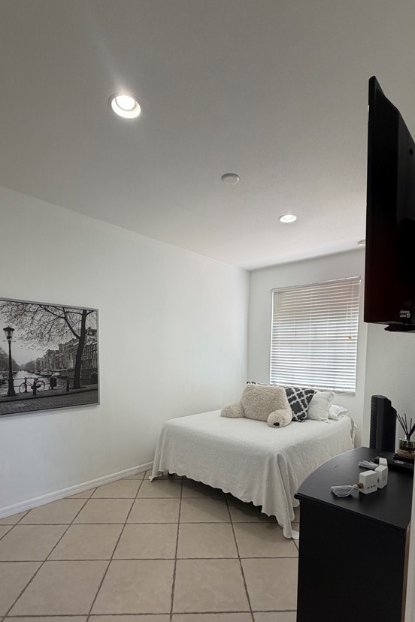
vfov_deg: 88.7
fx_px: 311
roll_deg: -2.9
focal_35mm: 18
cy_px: 379
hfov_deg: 67.4
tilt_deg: -0.6
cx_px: 208
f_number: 2.2
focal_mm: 2.22
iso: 160
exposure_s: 1/120
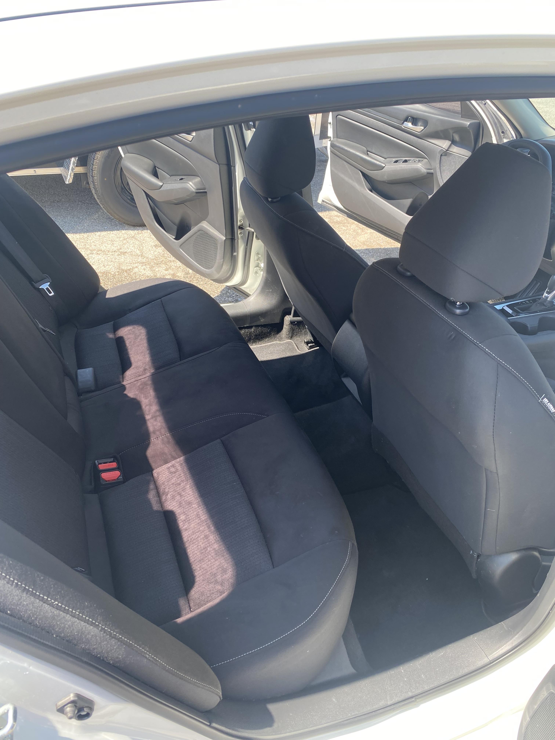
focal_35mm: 26
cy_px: 370
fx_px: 556
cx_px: 278
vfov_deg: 67.3
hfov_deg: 53.1
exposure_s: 1/333
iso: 32
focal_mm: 4.25
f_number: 1.8
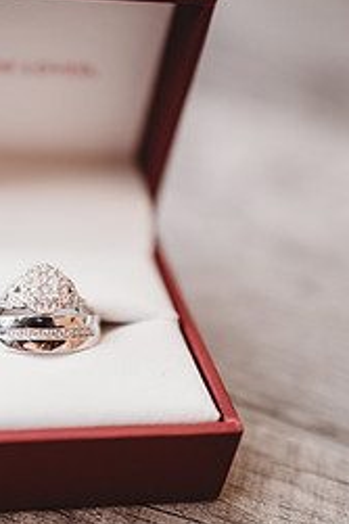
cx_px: 44
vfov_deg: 44.8
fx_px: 626
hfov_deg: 30.0
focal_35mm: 43
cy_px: 177
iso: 400
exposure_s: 1/320
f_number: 1.8
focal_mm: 24
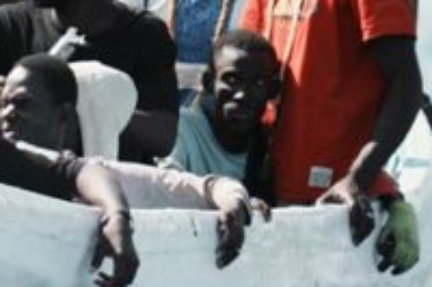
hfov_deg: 0.7
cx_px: -529
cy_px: 110
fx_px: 36833
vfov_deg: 0.4
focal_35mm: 3072
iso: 400
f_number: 2.8
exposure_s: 1/4000
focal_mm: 400
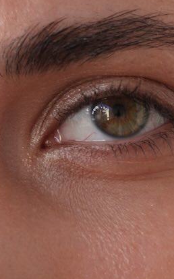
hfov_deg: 4.3
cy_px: 364
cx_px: 26
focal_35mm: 308
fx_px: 2340
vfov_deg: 6.8
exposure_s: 1/40
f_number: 6.3
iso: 80
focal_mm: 37
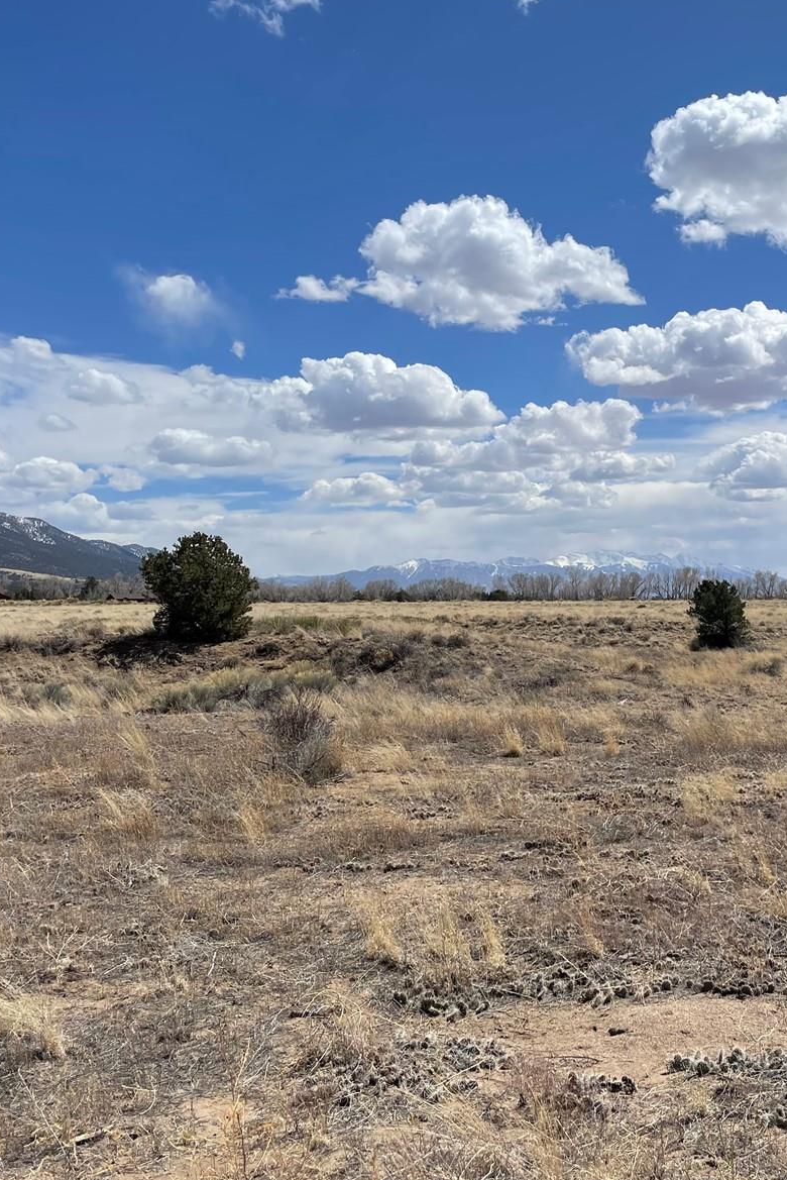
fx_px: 1212
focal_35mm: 37
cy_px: 581
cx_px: 620
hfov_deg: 34.9
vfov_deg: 51.9
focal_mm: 4.2
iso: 32
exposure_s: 1/7299
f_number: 1.6
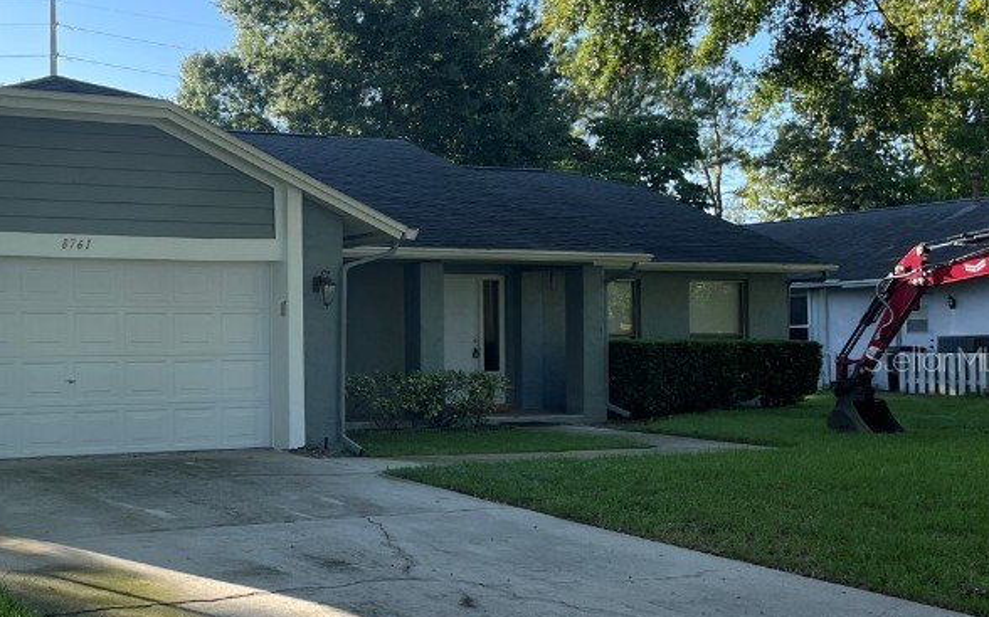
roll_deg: +0.8
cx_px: 161
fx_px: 1293
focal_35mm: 48
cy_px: 358
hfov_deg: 39.7
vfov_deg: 26.8
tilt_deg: -0.9
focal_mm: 4.2
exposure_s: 1/824
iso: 32
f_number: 1.6
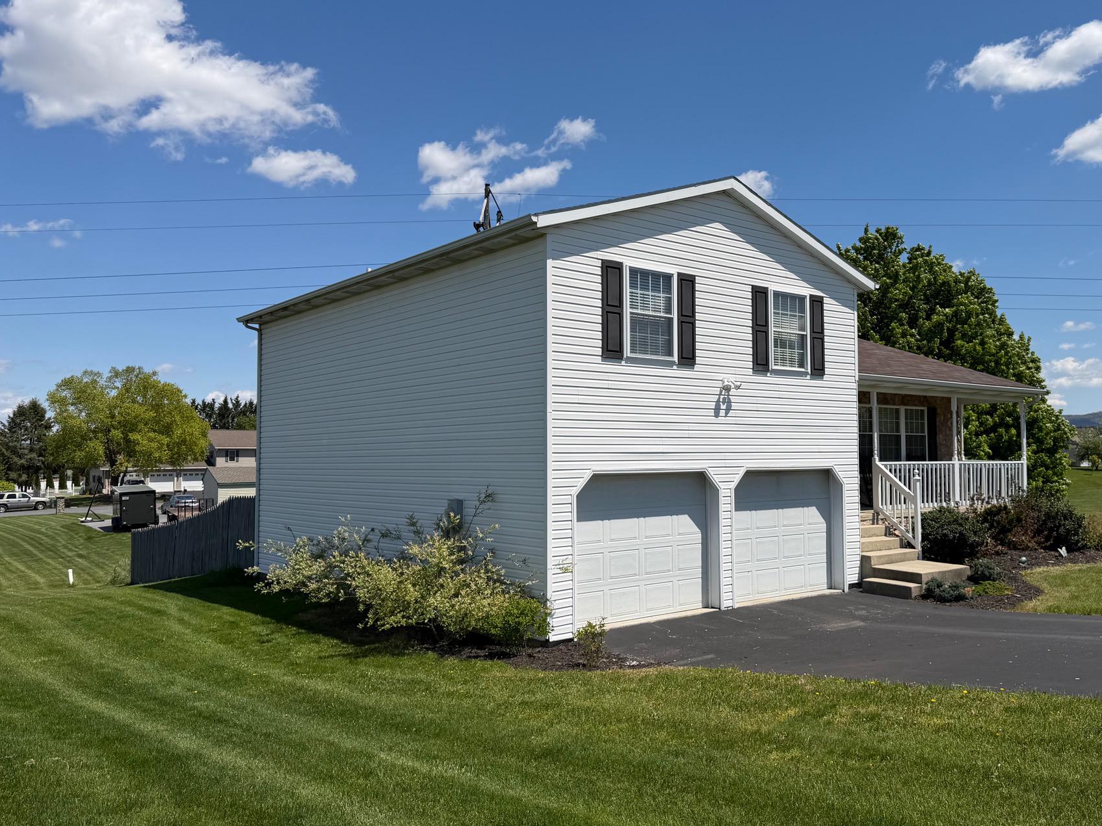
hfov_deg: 61.1
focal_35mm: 29
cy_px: 417
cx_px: 665
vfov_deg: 48.2
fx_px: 923
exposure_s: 1/7353
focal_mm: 6.76
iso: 80
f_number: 1.78
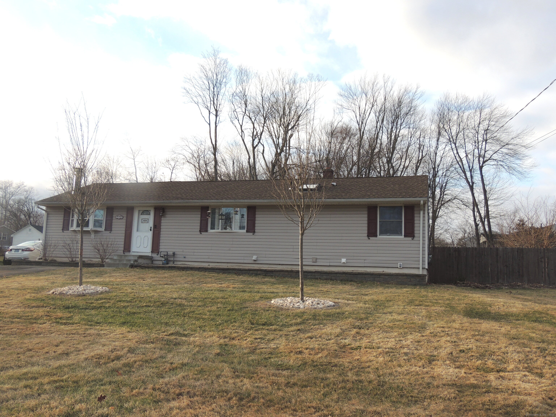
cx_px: 278
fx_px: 482
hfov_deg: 60.0
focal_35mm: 30
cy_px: 208
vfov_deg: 46.8
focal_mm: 5.3
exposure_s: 1/400
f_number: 3.1
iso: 100
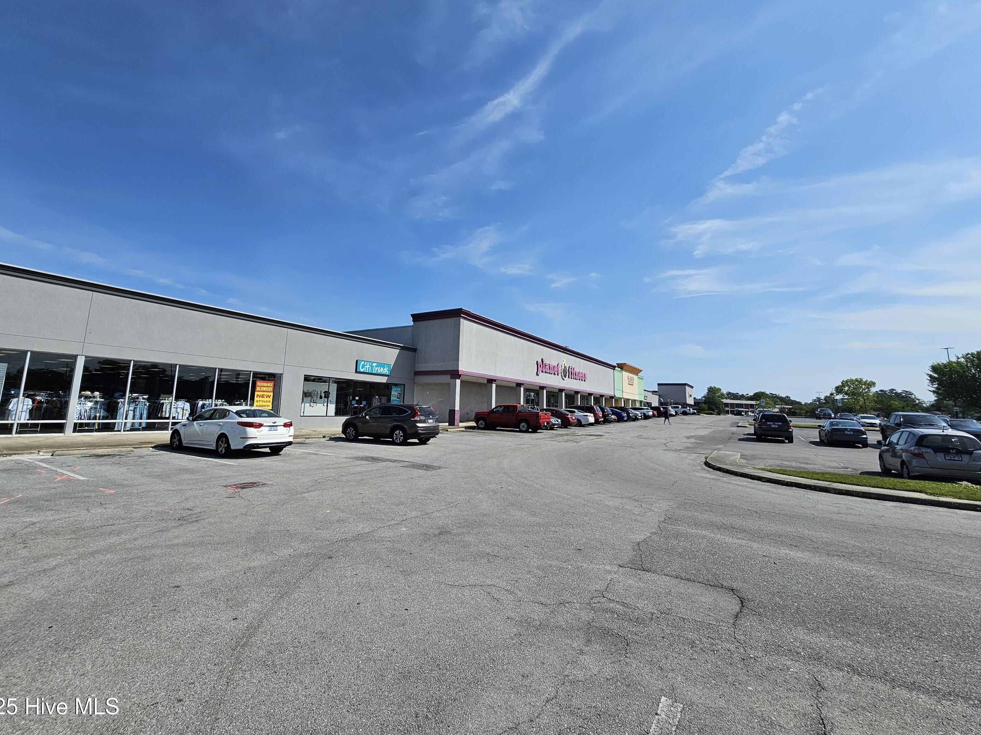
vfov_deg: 85.6
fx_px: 397
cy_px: 347
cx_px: 479
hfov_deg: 102.0
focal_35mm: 14
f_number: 2.2
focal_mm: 2.2
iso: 50
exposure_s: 1/4769
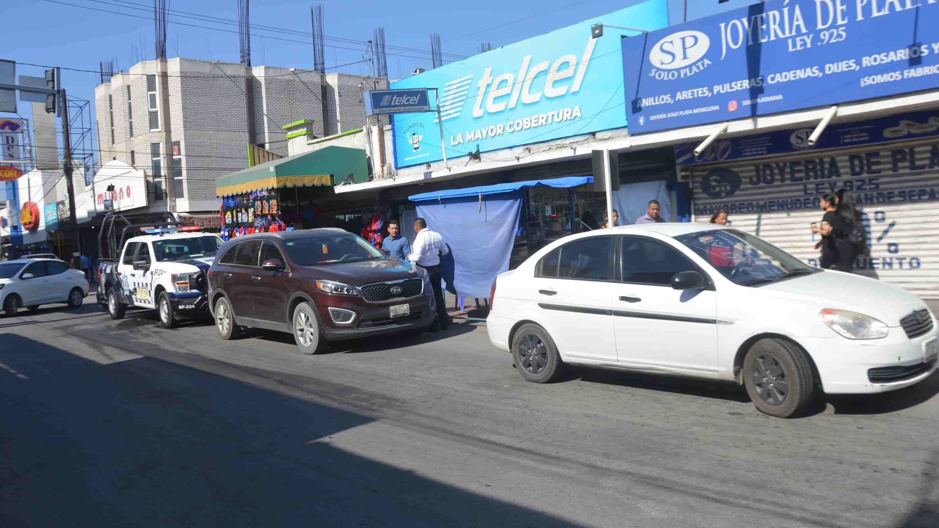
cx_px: 471
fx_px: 1382
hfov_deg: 37.5
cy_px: 240
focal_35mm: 56
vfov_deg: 21.6
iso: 100
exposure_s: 1/400
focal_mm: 35
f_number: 10
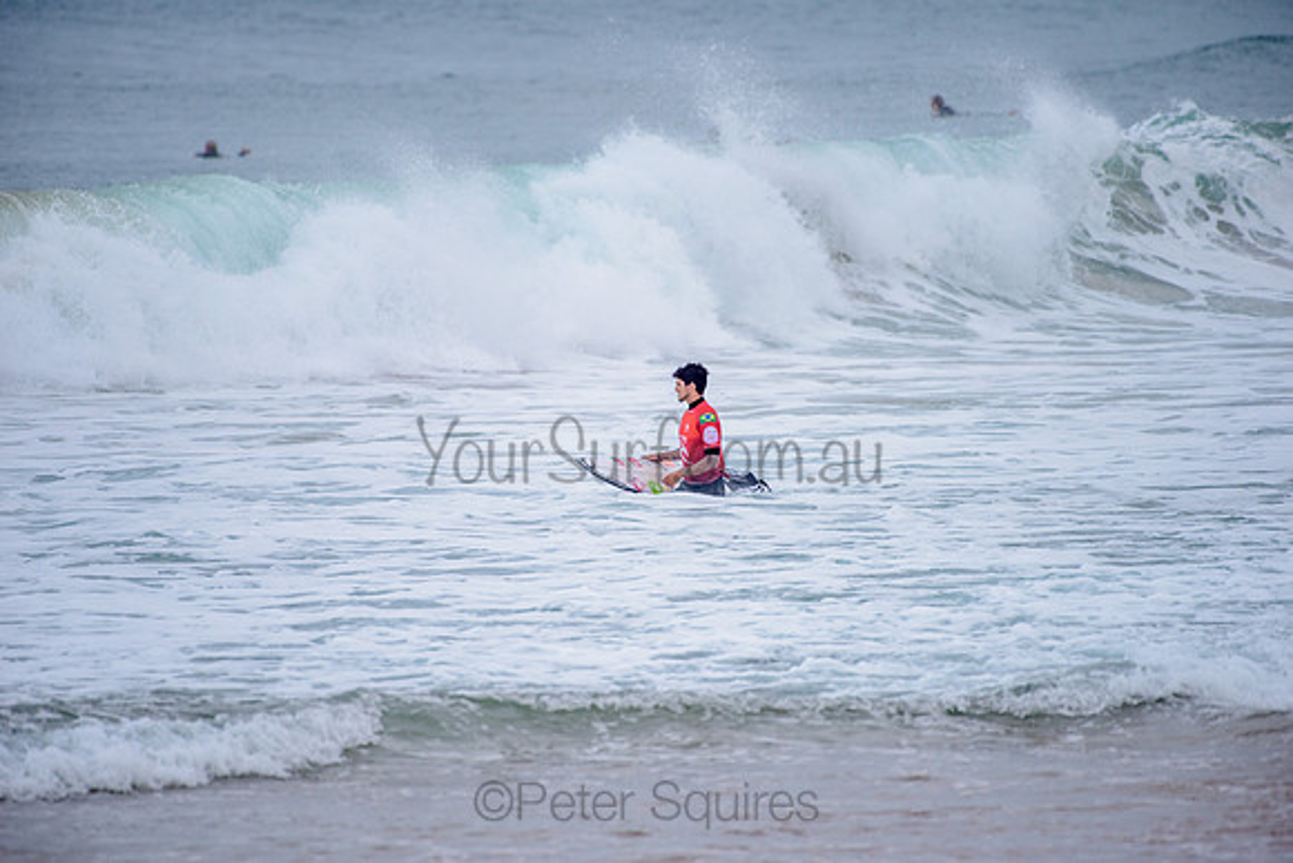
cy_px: 432
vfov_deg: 2.8
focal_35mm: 500
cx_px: 646
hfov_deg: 4.1
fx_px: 17962
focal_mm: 500
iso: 200
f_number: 5.6
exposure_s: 1/2000
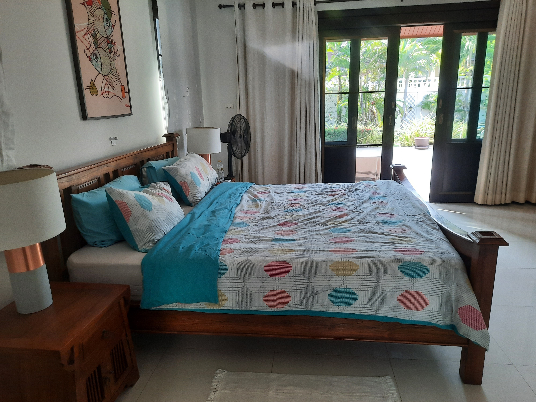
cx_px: 268
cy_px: 201
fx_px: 387
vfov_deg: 54.9
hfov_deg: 69.4
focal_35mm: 25
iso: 200
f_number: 2
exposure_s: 1/50
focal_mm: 4.6
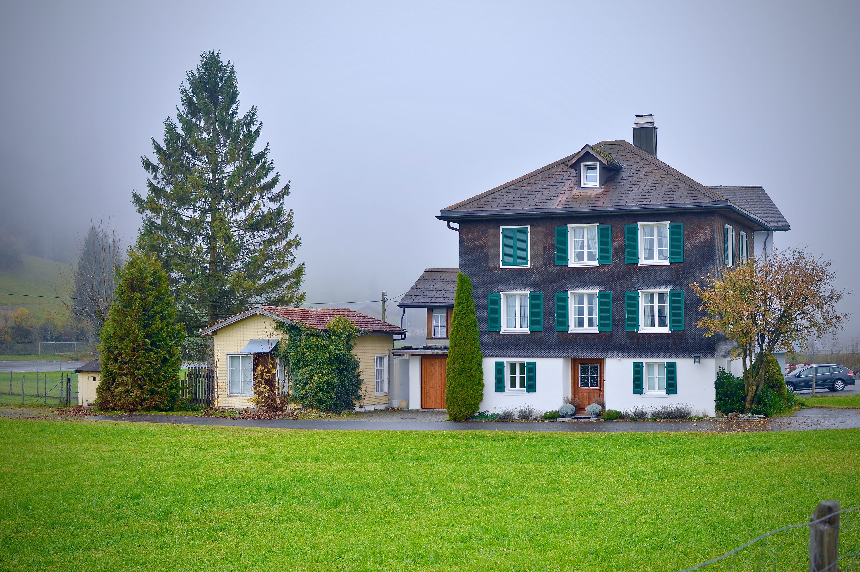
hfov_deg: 37.9
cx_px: 430
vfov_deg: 25.7
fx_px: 1253
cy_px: 286
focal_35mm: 52
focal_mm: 35
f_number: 4
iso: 100
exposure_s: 1/200
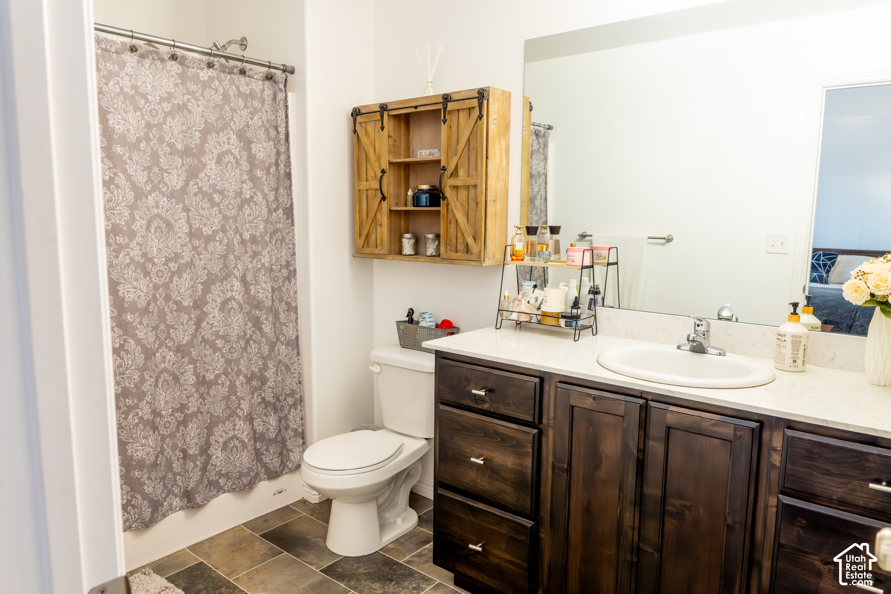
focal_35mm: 24
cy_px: 297
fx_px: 594
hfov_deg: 73.8
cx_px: 446
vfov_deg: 53.1
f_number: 6.3
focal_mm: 24
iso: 4000
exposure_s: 1/30
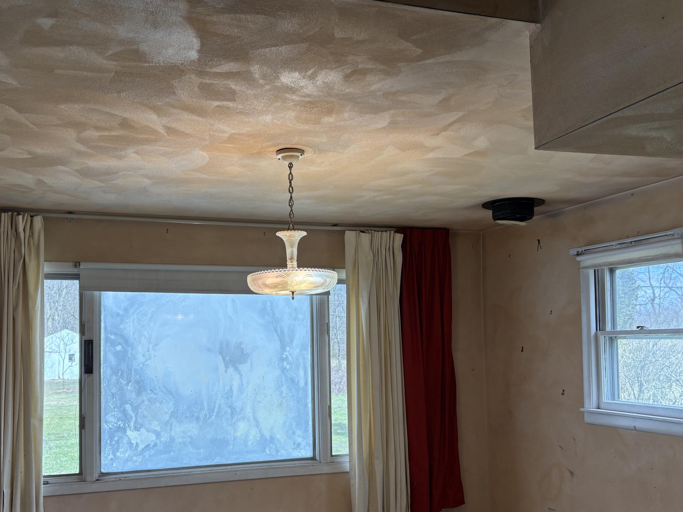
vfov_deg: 41.6
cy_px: 307
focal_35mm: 34
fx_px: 671
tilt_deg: +3.0
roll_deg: +1.0
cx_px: 295
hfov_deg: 53.8
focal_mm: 5.96
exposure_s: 1/290
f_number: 1.6
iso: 64
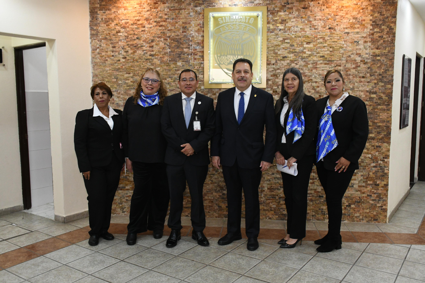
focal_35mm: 33
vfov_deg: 40.0
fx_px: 390
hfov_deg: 57.2
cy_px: 142
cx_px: 212
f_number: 6.3
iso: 2500
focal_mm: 22
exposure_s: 1/100
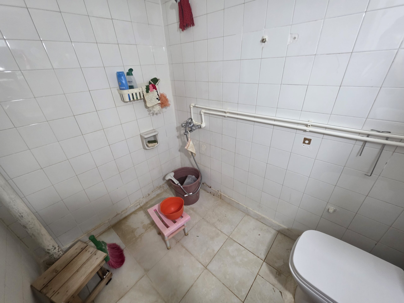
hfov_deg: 106.2
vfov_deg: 89.9
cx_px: 202
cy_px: 152
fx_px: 152
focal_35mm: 13
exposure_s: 1/50
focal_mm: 2.2
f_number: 1.9
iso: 200
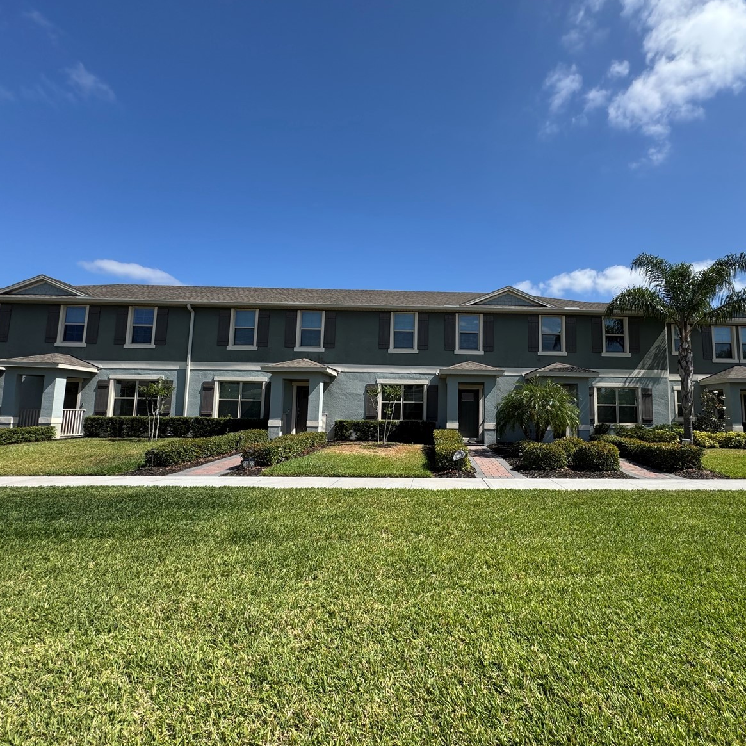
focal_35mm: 17
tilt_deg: +6.7
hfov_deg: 83.0
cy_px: 371
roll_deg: -0.8
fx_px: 414
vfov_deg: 84.0
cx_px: 446
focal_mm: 2.22
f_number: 2.2
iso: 50
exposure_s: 1/1299
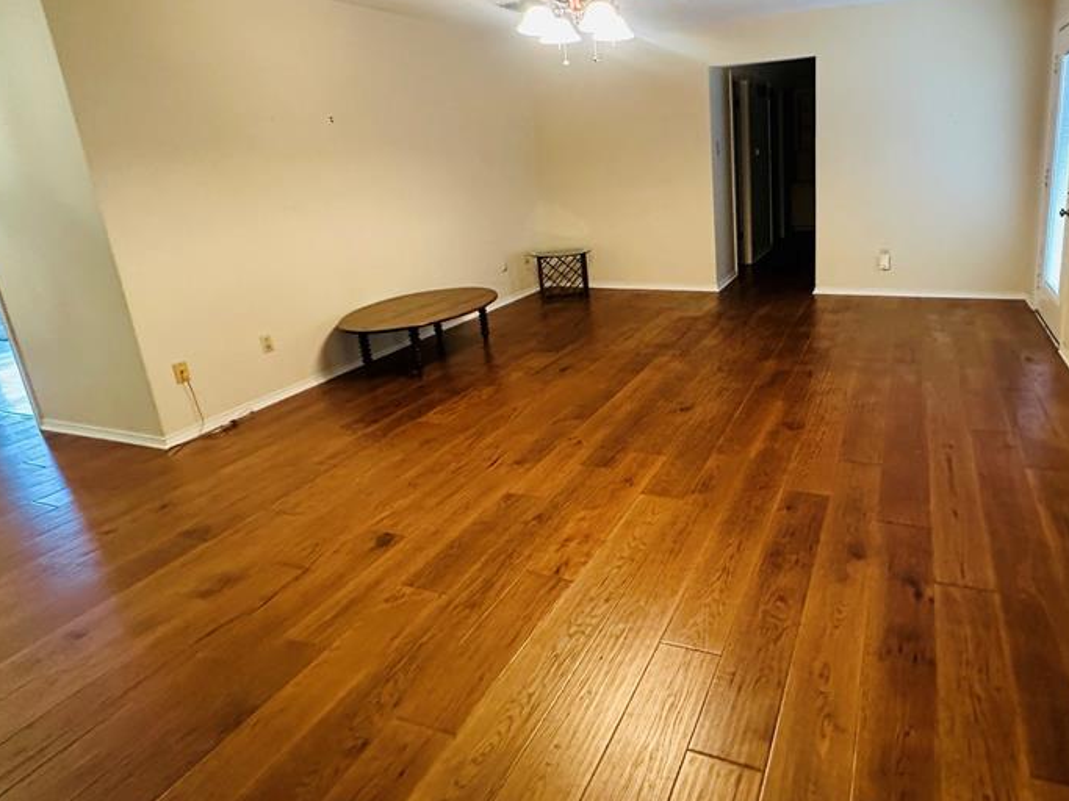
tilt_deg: -15.1
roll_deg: +3.2
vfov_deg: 62.8
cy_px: 313
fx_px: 648
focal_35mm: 21
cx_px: 684
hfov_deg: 77.2
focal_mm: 2.22
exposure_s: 1/60
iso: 640
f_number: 2.2
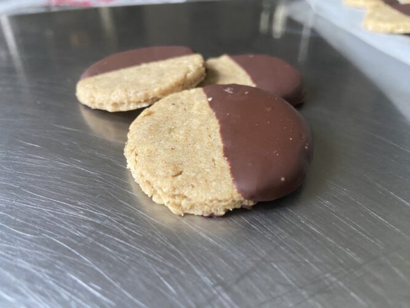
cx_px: 205
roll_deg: -0.9
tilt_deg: -33.4
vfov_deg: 54.9
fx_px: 296
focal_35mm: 25
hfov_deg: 69.4
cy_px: 154
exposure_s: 1/60
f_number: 1.8
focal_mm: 4.25
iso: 500
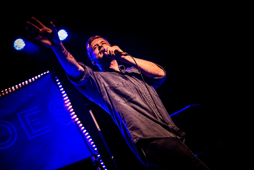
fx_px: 494
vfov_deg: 19.5
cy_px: 85
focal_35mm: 70
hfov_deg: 28.8
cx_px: 127
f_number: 2.8
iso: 2000
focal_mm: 70
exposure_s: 1/80
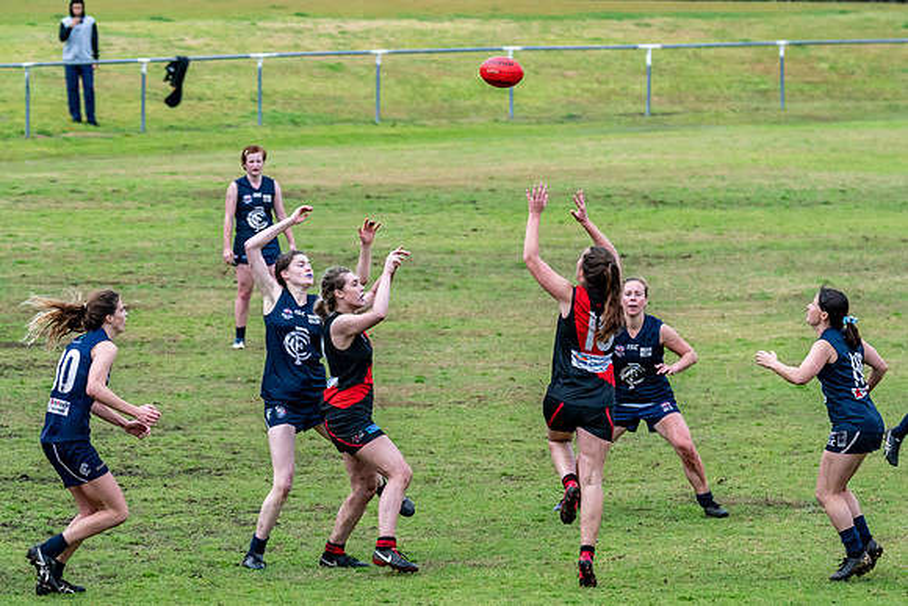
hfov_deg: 5.6
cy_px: 317
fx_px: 9225
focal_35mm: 366
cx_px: 491
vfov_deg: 3.8
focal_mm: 220
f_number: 7.1
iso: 1000
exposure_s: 1/2500
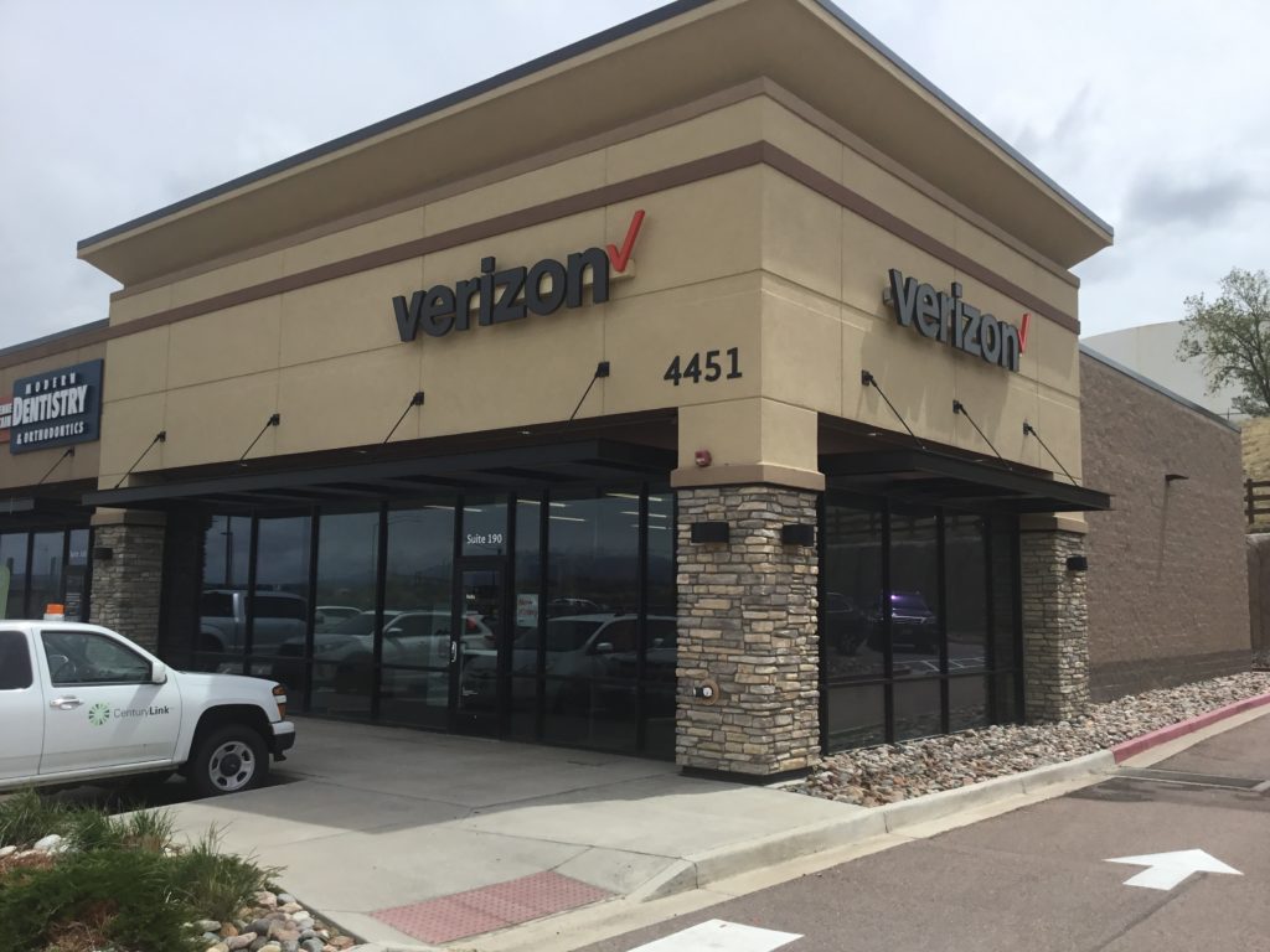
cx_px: 635
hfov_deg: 58.4
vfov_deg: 45.4
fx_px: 1137
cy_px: 476
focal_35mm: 31
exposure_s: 1/2037
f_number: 2.4
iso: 25
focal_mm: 3.3
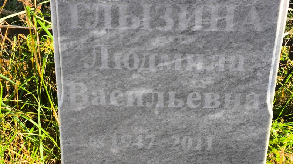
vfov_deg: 21.8
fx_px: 427
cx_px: 147
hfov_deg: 37.9
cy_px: 80
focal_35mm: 55
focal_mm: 4.71
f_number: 1.7
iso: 50
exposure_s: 1/318
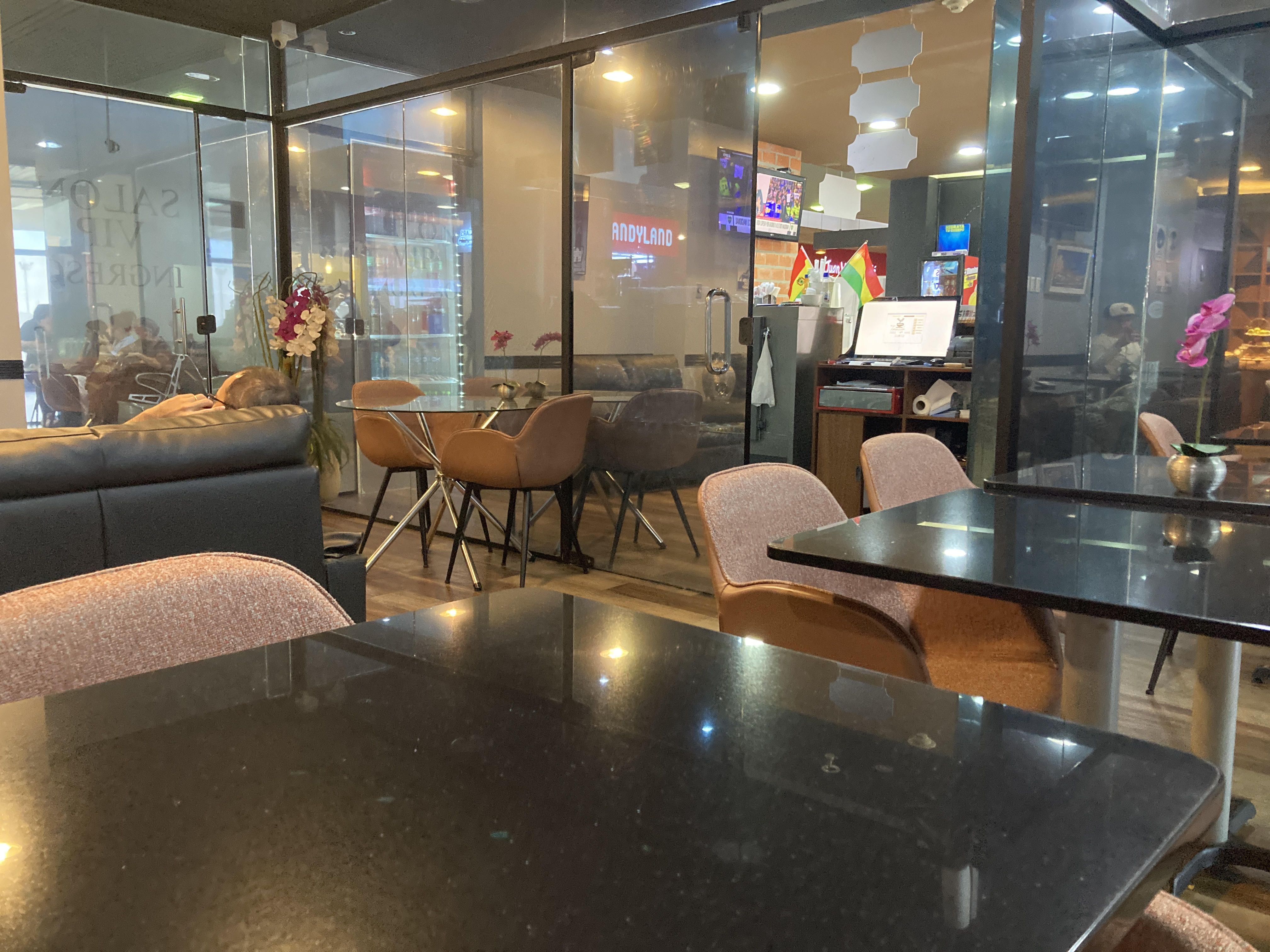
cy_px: 476
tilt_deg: -7.3
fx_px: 1027
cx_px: 635
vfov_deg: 49.7
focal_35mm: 28
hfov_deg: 63.4
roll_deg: -0.2
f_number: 1.8
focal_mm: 3.99
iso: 500
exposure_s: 1/30
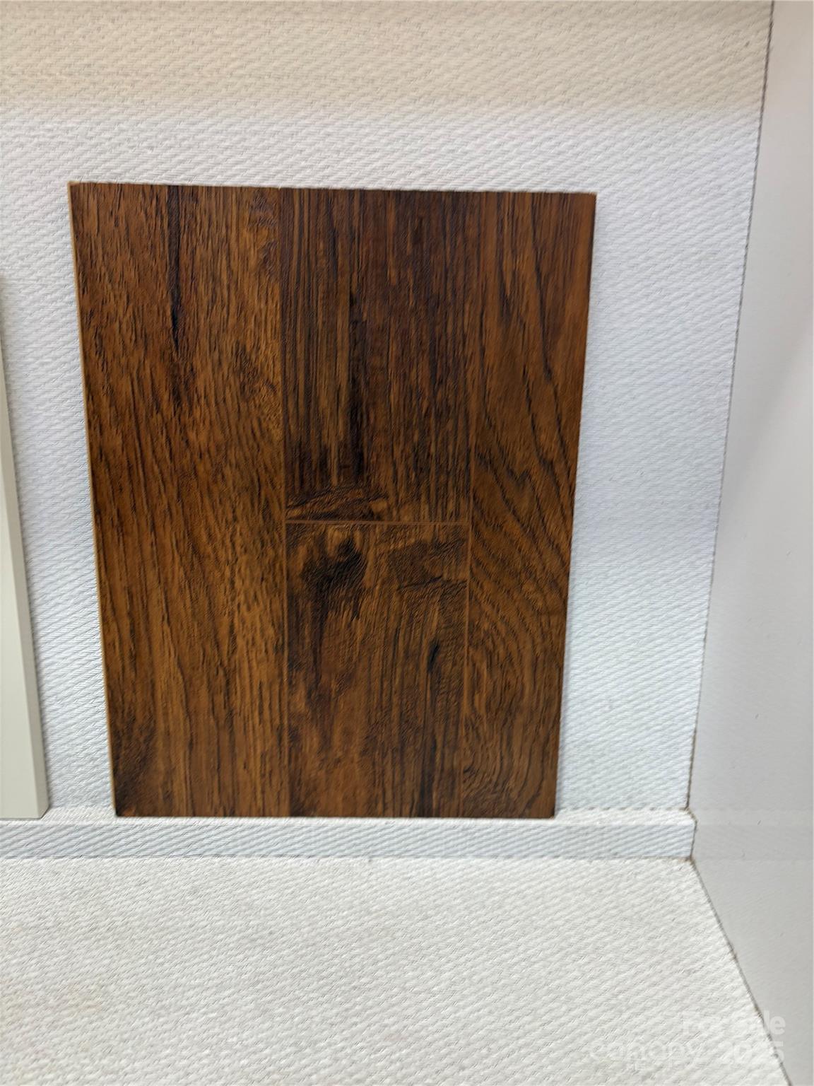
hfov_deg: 53.1
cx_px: 407
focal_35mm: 26
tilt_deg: -22.1
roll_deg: +0.0
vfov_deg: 67.3
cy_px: 543
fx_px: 815
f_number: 1.6
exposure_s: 1/120
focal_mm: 5.96
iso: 32
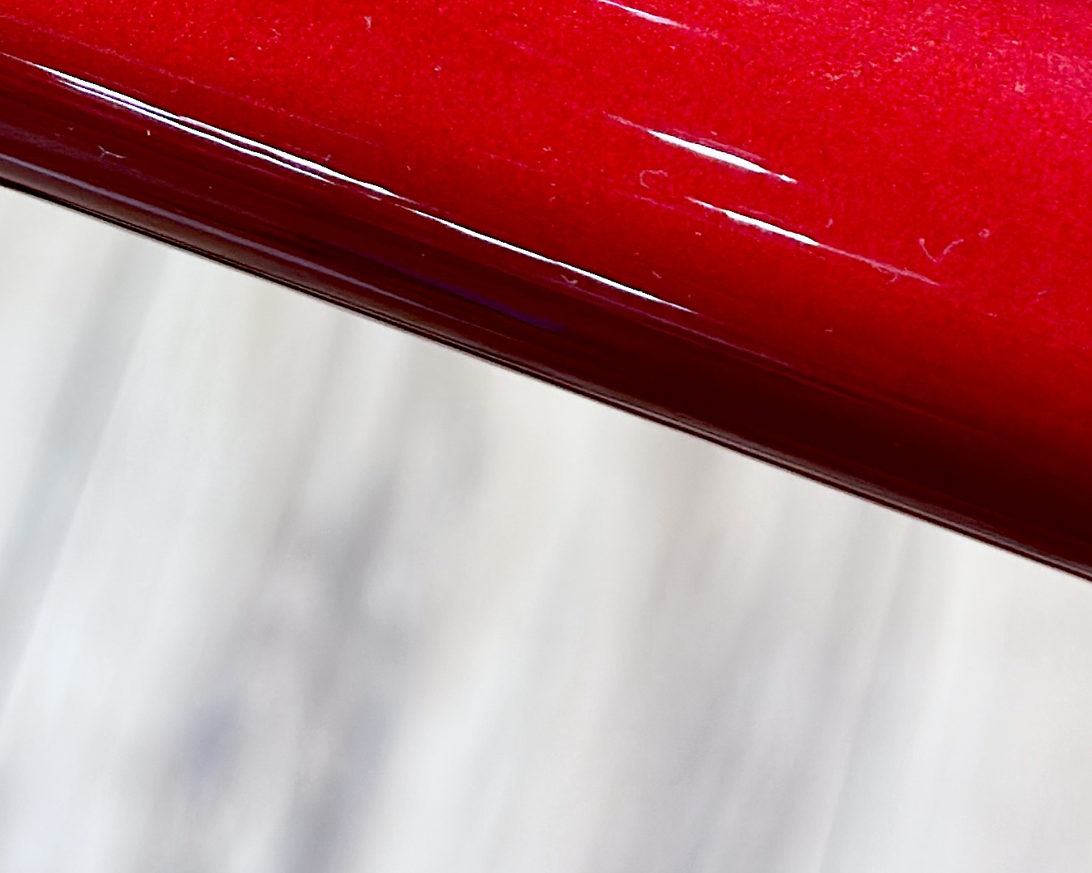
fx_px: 4524
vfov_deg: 10.8
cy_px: -197
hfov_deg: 13.5
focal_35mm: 140
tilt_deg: -61.3
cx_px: -59
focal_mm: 6.86
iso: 125
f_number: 1.78
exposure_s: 1/100
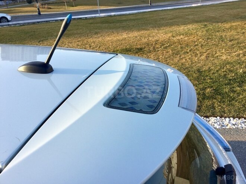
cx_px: 123
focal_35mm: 31
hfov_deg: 58.4
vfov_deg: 45.4
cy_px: 92
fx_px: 220
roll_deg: +3.6
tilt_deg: -22.1
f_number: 2.4
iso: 25
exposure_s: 1/458
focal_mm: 3.3
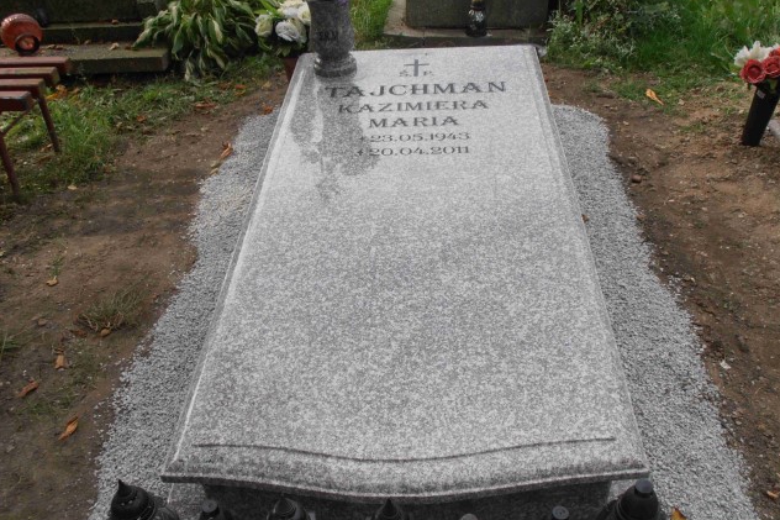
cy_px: 294
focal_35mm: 39
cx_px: 394
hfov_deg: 49.6
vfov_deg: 34.1
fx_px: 845
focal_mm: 6.61
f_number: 3.9
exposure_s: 1/320
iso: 80
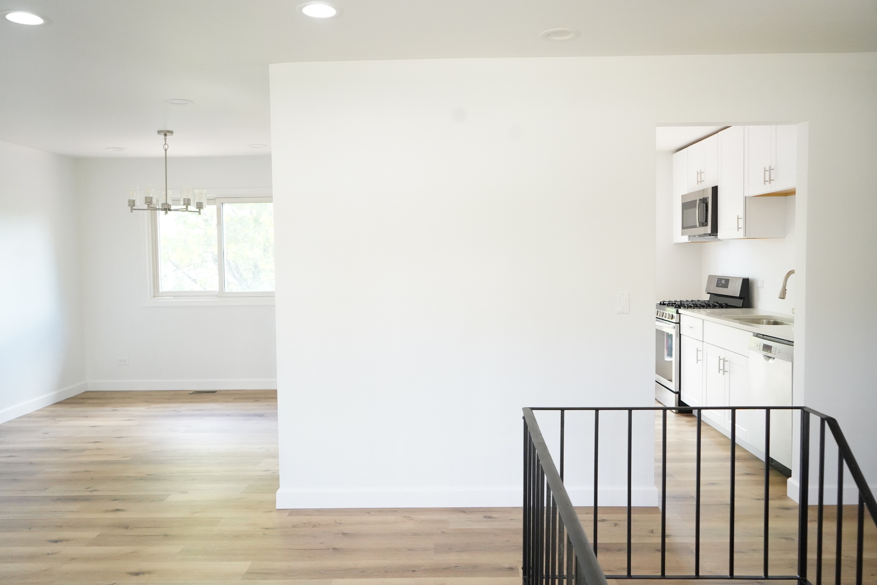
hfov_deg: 65.5
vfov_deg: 46.4
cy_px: 292
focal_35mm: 28
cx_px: 438
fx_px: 682
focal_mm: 28
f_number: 5
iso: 10000
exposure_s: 1/800
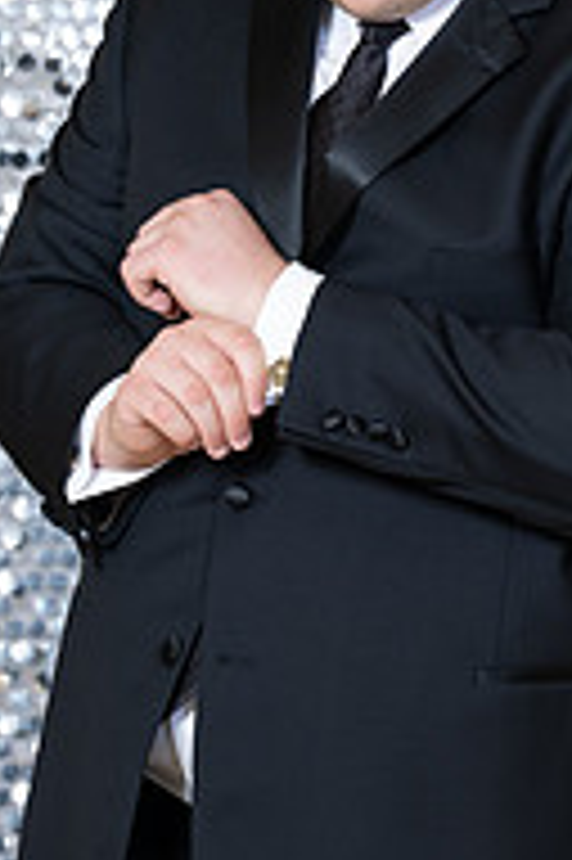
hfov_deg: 3.1
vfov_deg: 4.6
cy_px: 122
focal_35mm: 448
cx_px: 383
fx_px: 10696
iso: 320
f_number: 8
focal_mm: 190
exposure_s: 1/100
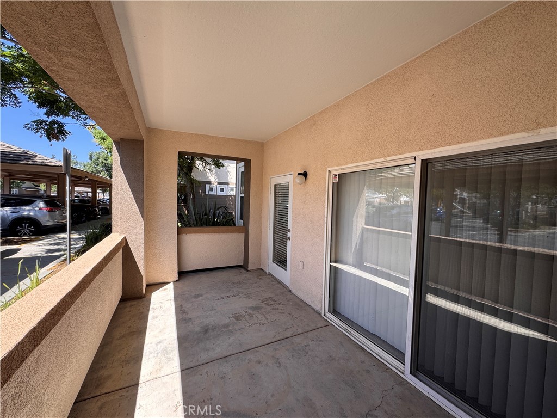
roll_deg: -1.8
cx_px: 278
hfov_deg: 102.1
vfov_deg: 85.7
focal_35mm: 14
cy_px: 209
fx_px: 225
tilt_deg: -2.5
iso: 40
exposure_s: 1/320
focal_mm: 2.22
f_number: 2.2
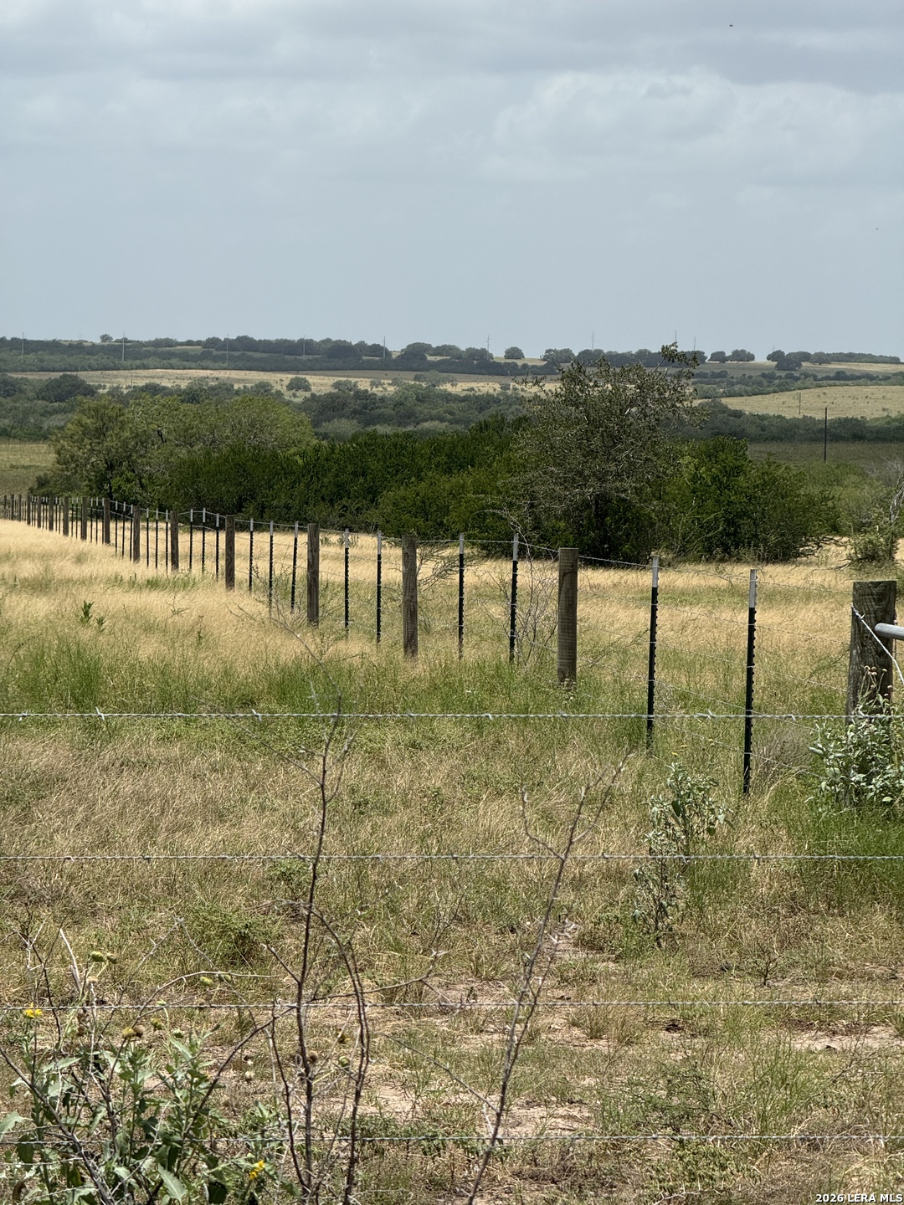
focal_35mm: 120
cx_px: 452
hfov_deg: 12.3
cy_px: 602
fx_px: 4178
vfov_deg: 16.4
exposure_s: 1/2024
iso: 50
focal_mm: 15.66
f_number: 2.8
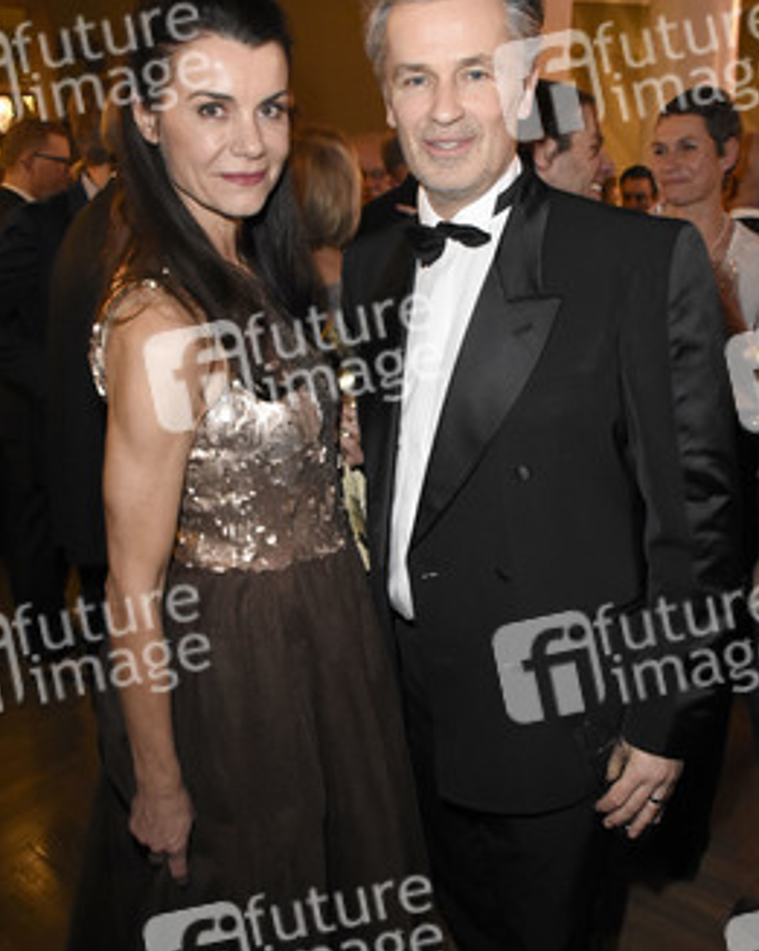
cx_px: 378
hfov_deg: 47.1
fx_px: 872
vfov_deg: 57.2
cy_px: 509
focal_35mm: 31
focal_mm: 18
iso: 3200
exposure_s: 1/60
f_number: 6.3
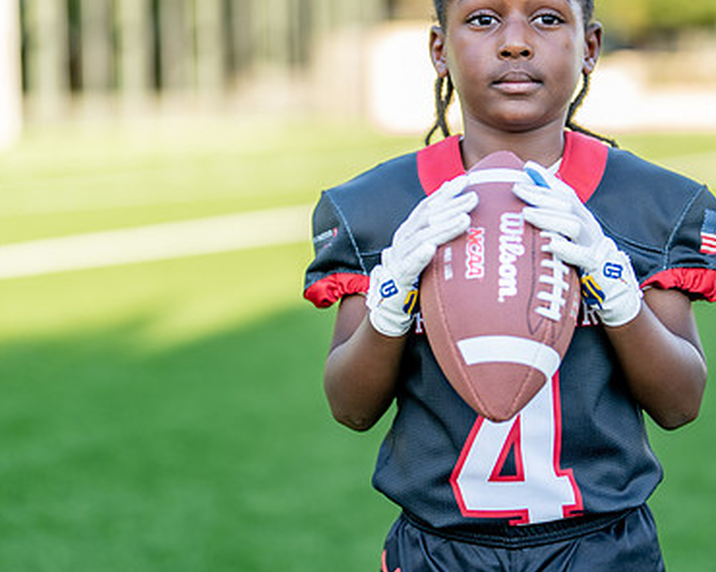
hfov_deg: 20.4
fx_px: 1971
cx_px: 535
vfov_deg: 16.5
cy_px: 187
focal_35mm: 93
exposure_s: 1/1000
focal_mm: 50
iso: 100
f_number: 1.2
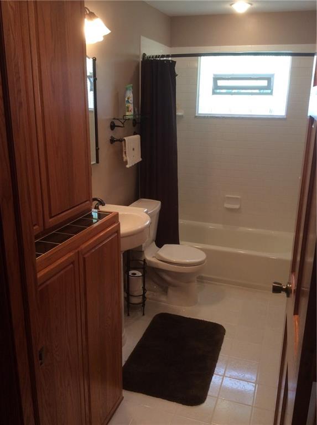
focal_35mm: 32
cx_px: 158
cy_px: 212
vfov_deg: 56.9
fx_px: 392
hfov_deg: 44.0
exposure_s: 1/24
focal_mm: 3.3
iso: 40
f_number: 2.4
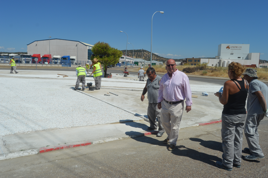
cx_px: 134
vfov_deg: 47.8
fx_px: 201
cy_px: 89
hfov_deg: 67.4
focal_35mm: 27
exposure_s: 1/400
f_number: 10
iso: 100
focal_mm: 18
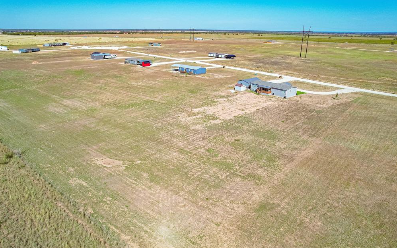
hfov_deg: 77.1
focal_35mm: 23
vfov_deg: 53.0
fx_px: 249
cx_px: 195
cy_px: 124
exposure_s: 1/2500
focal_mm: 8.38
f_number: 2.8
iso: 110
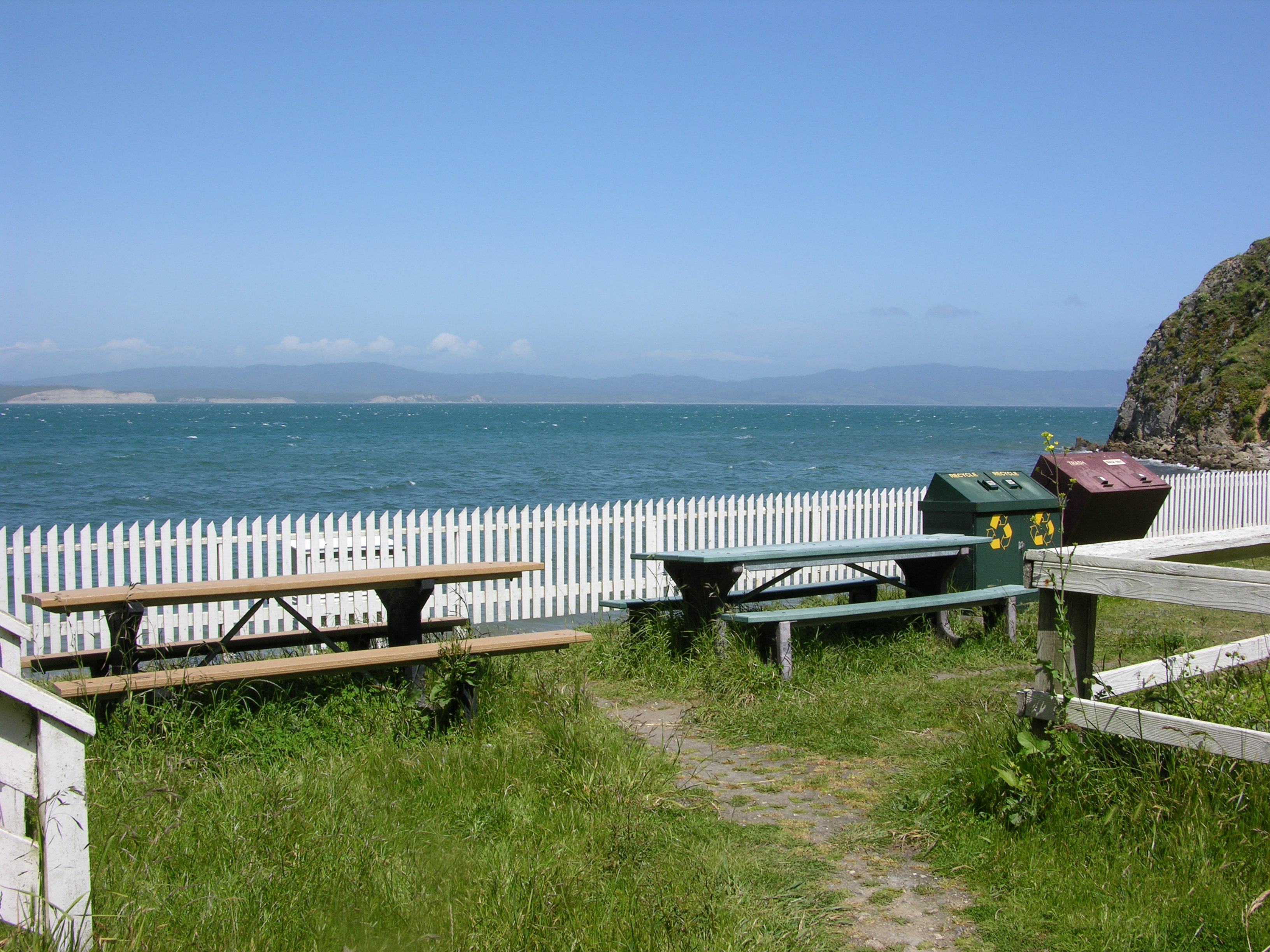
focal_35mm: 35
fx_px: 1284
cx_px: 635
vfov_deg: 40.7
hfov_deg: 52.6
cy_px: 476
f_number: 8
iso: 50
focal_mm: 8.9
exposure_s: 1/125
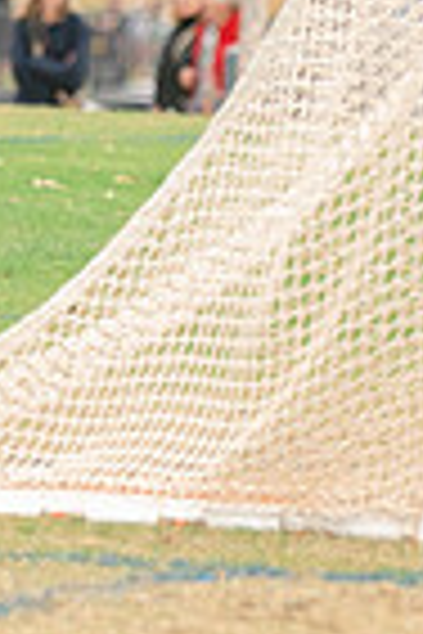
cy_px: 309
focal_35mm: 1058
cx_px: 609
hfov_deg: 1.3
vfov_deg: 1.9
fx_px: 18646
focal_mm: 160
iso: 280
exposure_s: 1/1250
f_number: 2.8
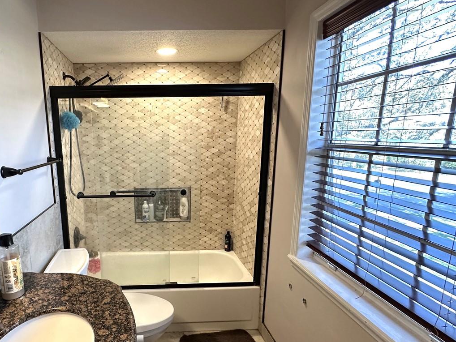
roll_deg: +1.1
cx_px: 154
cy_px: 195
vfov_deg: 60.9
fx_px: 290
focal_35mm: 22
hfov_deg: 74.2
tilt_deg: -10.5
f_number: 2.2
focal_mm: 2.22
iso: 250
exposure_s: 1/120
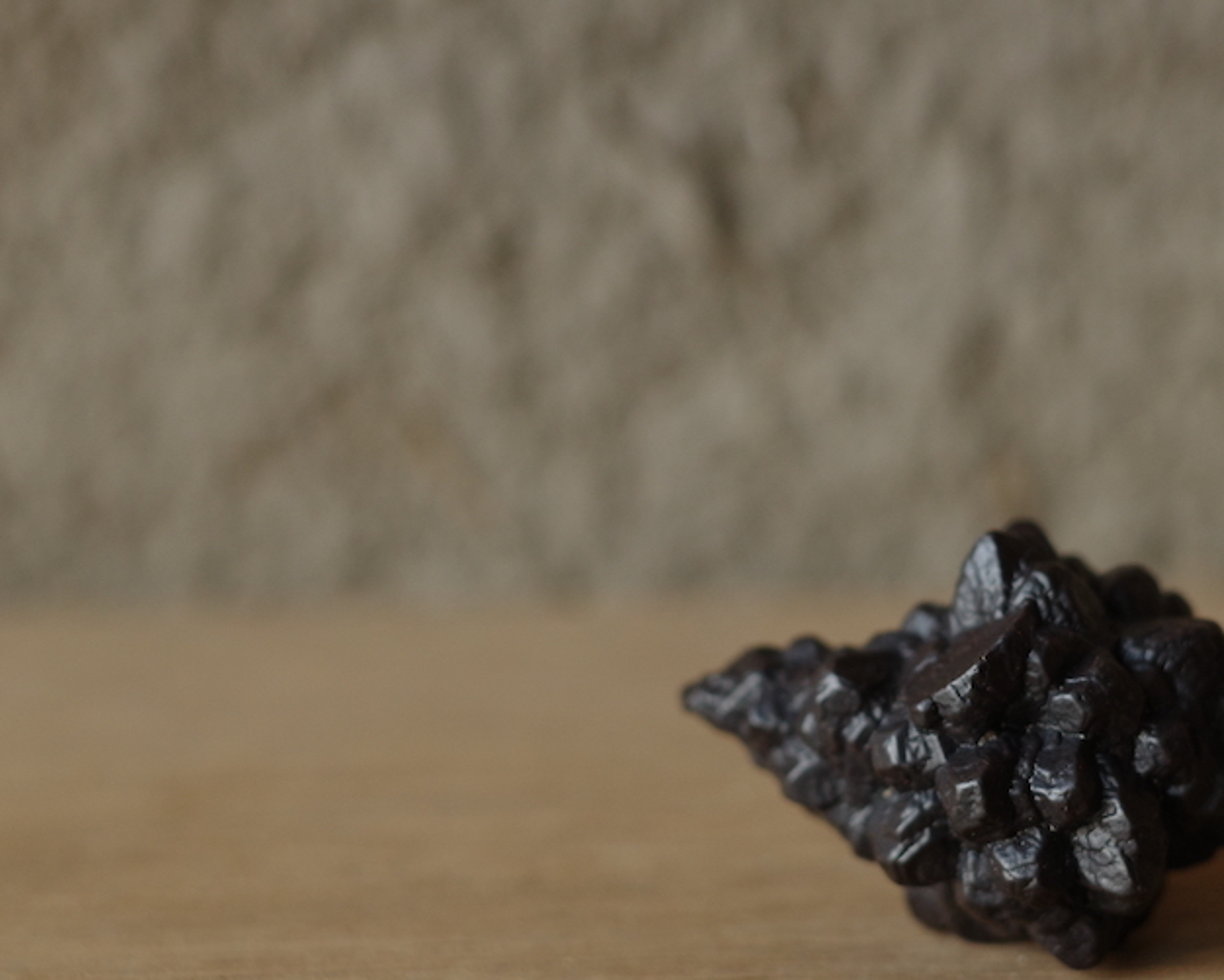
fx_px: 3261
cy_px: 642
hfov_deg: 21.1
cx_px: 874
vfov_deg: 17.0
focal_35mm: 90
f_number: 2.8
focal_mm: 26
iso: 200
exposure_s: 1/100
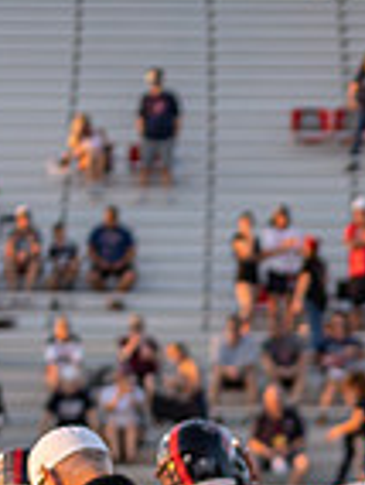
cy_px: 725
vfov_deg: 4.9
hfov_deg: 3.7
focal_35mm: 401
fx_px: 5621
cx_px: 708
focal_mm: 70
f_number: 2.8
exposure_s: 1/400
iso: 160
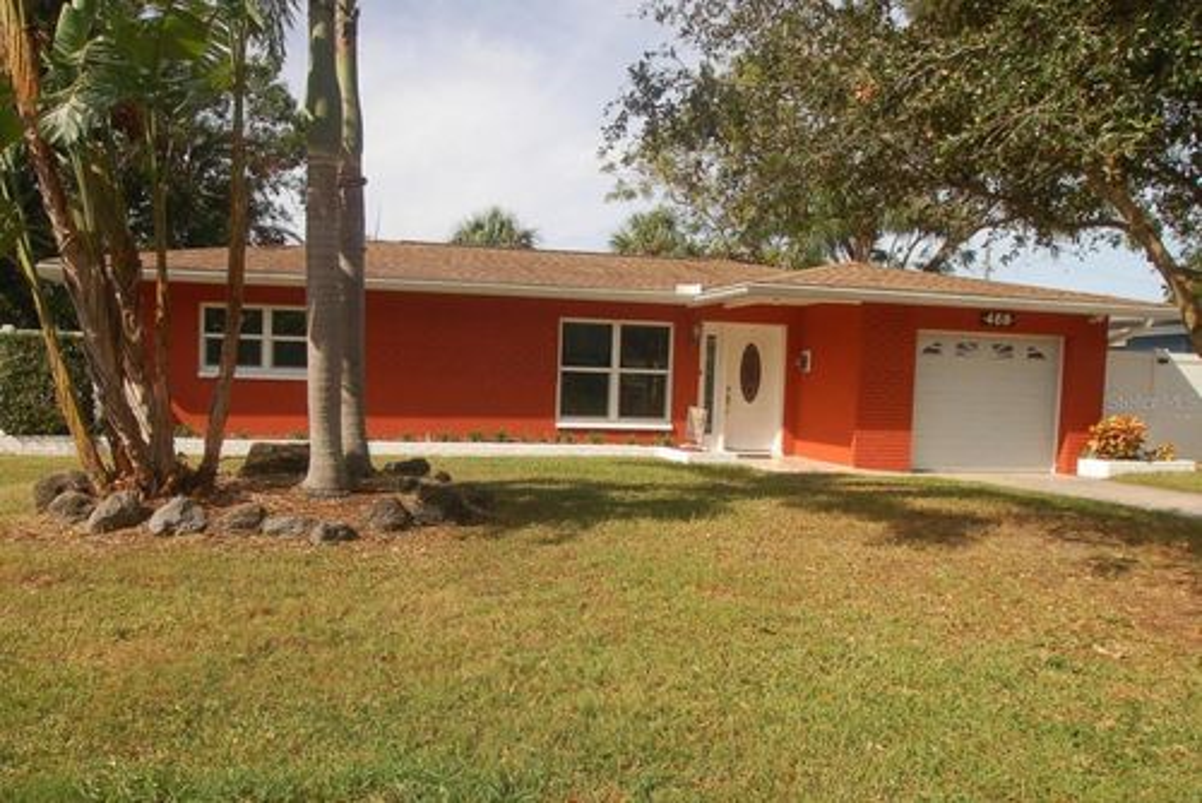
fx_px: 802
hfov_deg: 73.7
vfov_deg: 53.2
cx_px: 601
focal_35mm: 24
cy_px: 402
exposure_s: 1/400
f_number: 10
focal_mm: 16
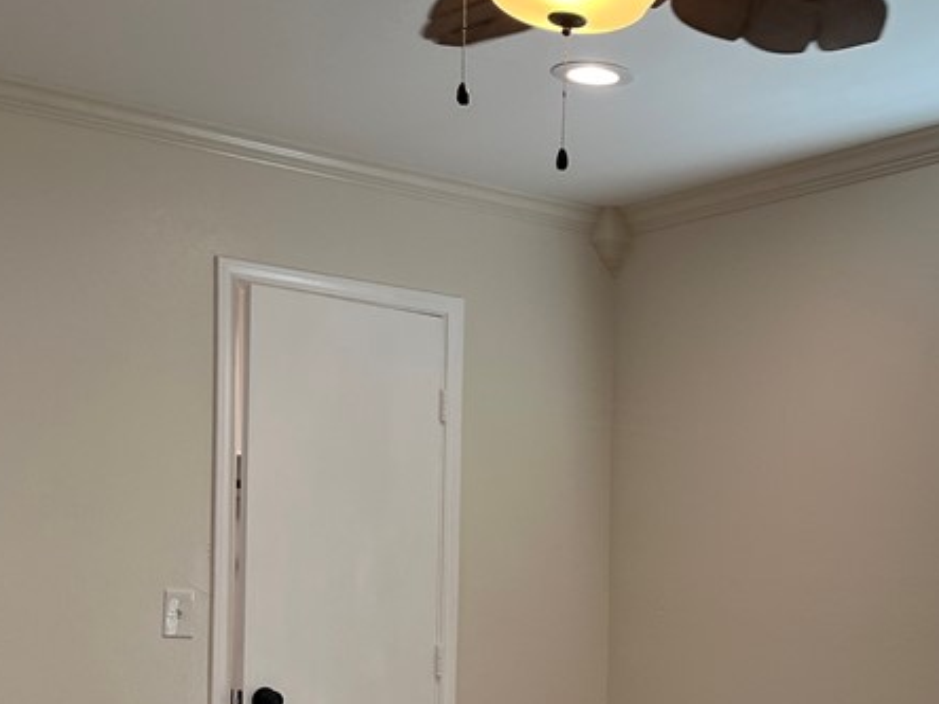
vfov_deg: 23.8
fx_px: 1628
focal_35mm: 60
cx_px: 850
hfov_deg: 30.7
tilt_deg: -1.4
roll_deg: -1.0
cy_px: 626
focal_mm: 5.1
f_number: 1.6
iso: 50
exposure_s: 1/111
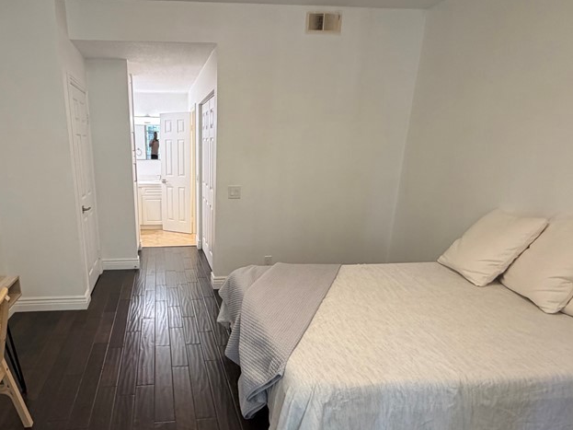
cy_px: 261
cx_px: 199
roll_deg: +0.4
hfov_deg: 72.1
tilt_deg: -17.0
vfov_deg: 58.3
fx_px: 381
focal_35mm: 23
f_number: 2.2
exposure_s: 1/60
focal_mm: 2.22
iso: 320
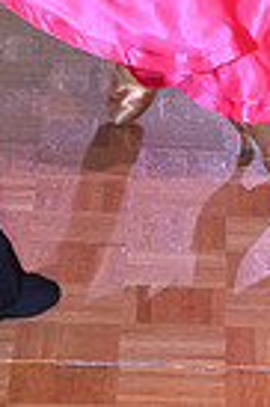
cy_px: -452
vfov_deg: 5.3
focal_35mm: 381
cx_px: 168
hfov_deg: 3.6
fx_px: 4297
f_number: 6.3
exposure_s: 1/250
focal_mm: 90
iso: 2000
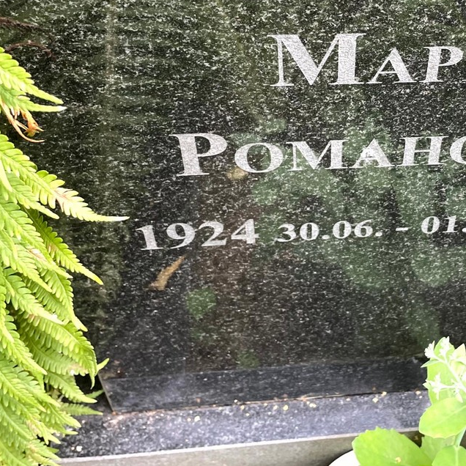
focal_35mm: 52
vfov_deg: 31.8
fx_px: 792
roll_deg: +0.6
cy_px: 84
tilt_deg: -43.0
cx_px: 407
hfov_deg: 31.5
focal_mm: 4.2
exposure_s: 1/121
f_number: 1.6
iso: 80
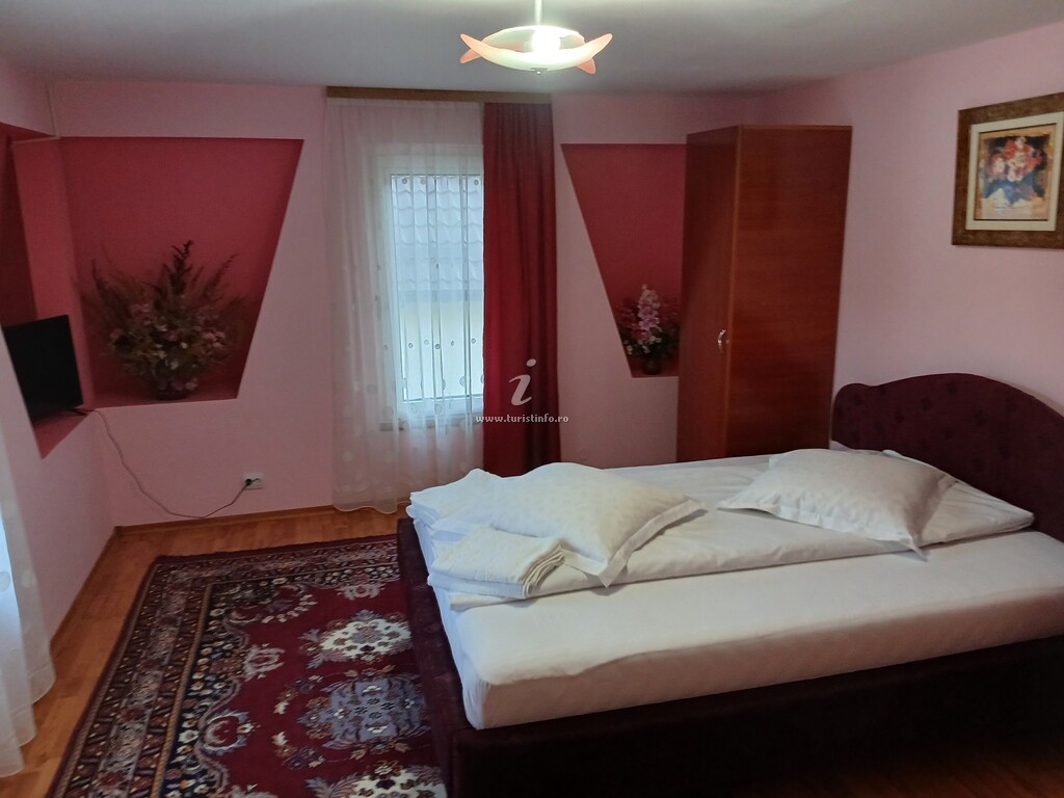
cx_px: 532
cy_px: 399
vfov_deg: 53.1
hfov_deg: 67.3
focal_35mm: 26
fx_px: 799
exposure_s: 1/33.3
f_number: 1.8
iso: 200
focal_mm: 3.98
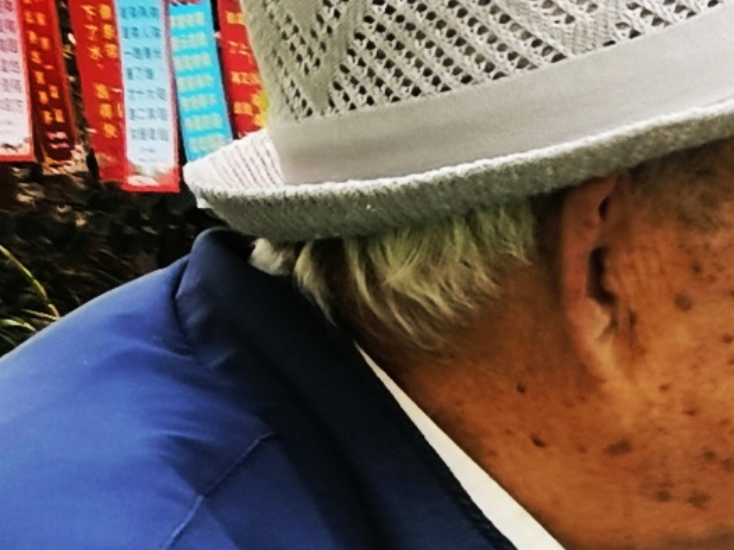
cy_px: 750
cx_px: 2393
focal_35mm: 236
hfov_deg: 7.2
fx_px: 5002
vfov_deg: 6.2
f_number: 1.6
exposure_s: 1/226
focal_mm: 5.56
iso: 50
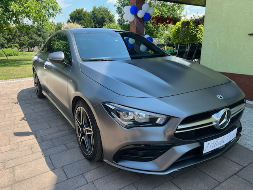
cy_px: 95
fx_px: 190
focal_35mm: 26
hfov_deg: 67.3
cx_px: 126
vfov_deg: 53.1
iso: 50
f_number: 1.5
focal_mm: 5.7
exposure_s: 1/991
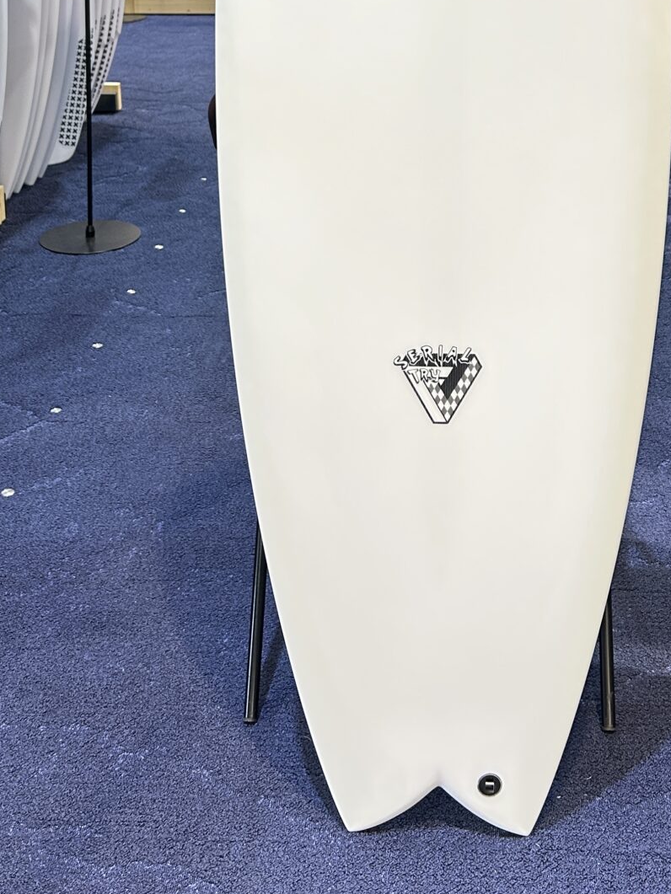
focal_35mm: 49
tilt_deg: -12.5
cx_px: 416
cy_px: 62
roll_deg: -0.4
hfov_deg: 29.6
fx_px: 1266
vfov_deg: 36.1
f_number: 1.5
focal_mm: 5.7
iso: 200
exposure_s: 1/60
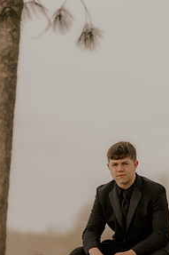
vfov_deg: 10.3
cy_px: 186
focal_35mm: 199
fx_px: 1403
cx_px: 121
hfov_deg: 6.9
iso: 160
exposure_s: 1/2500
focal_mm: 85
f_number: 1.4
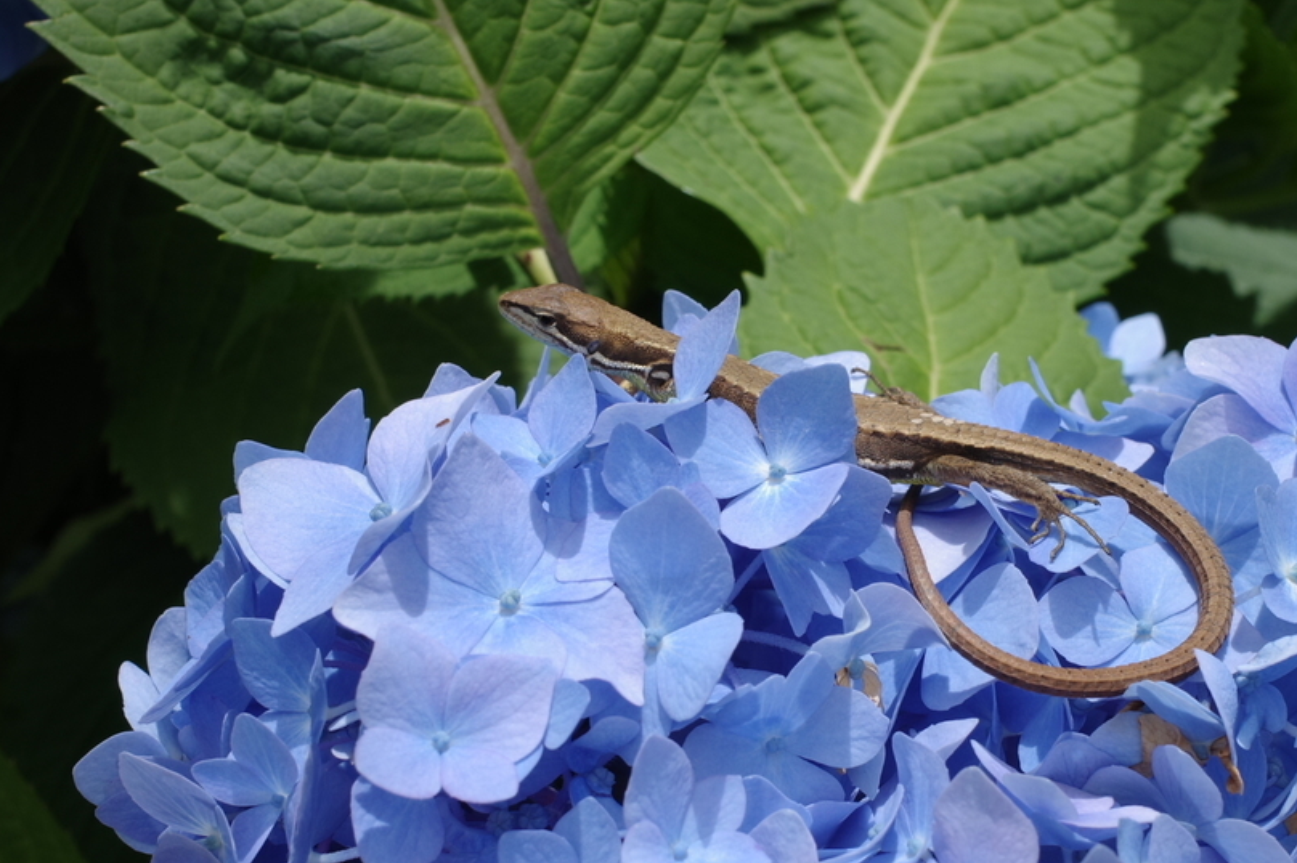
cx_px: 759
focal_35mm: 52
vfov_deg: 25.9
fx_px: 1873
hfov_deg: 38.1
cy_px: 517
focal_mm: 18.3
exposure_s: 1/320
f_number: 7.1
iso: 100
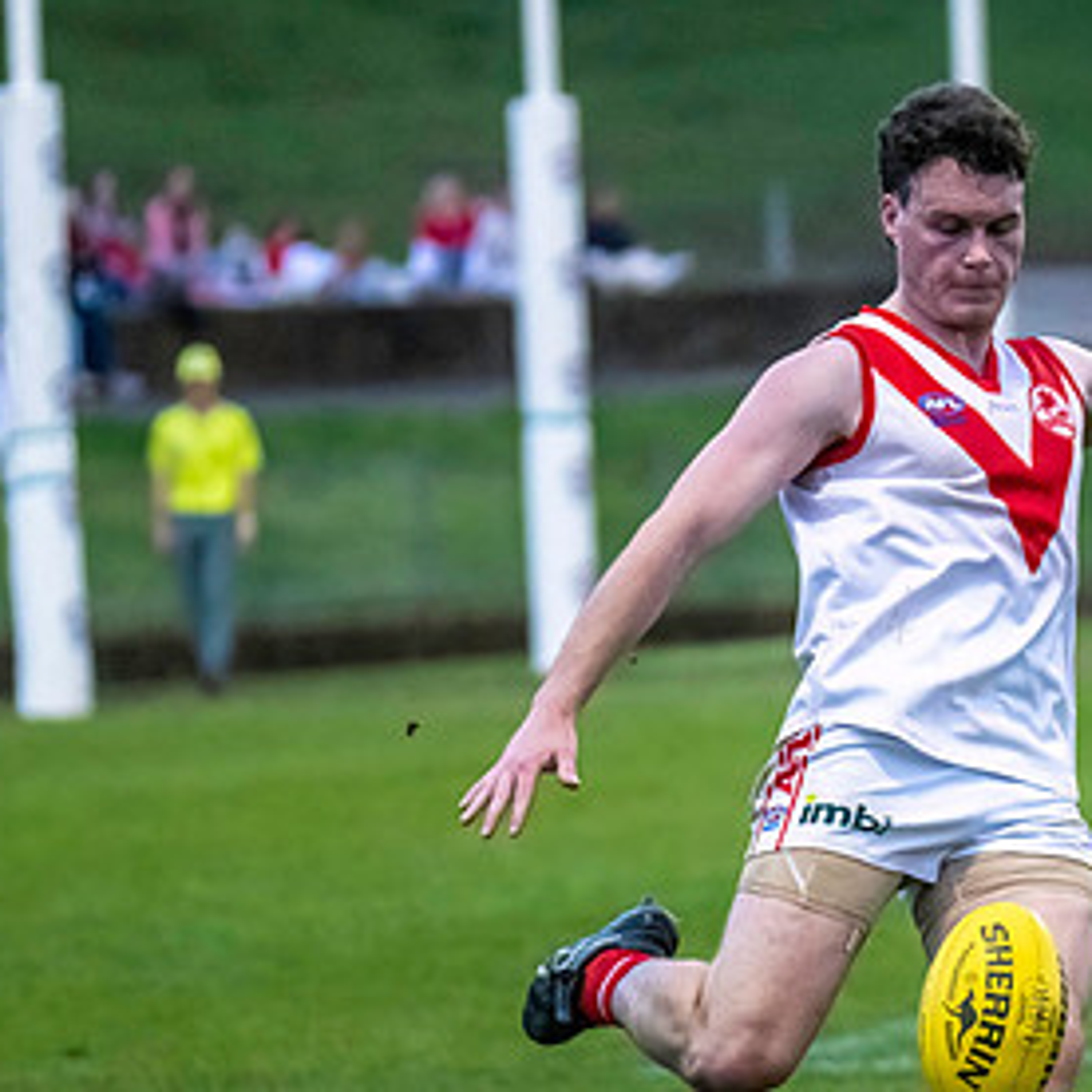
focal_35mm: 333
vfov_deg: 5.3
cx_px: 915
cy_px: 677
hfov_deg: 5.3
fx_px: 11885
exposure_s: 1/1600
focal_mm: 170
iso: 10000
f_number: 4
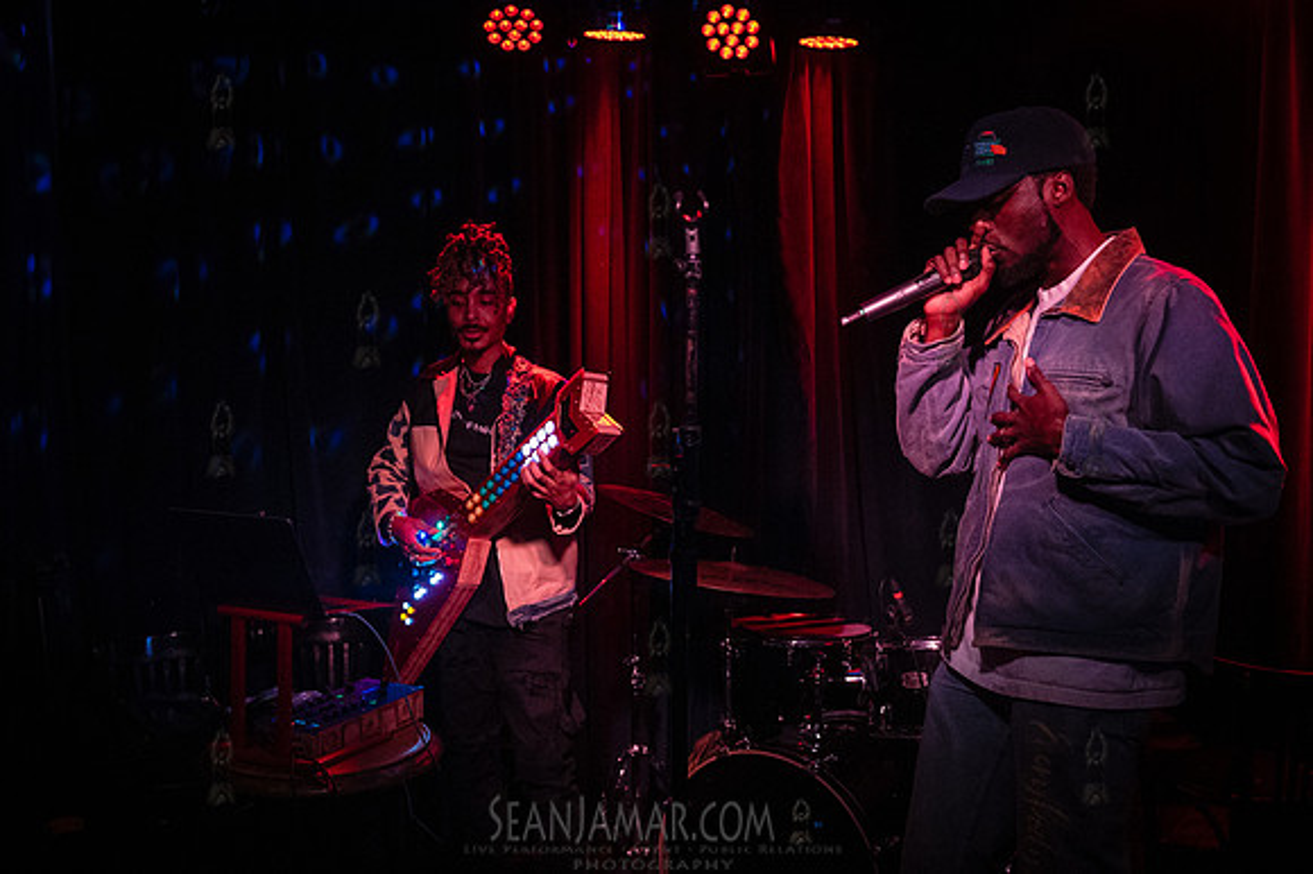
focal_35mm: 37
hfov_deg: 51.3
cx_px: 589
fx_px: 1366
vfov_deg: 35.5
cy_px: 433
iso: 12800
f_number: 3.5
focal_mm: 34
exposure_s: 1/320
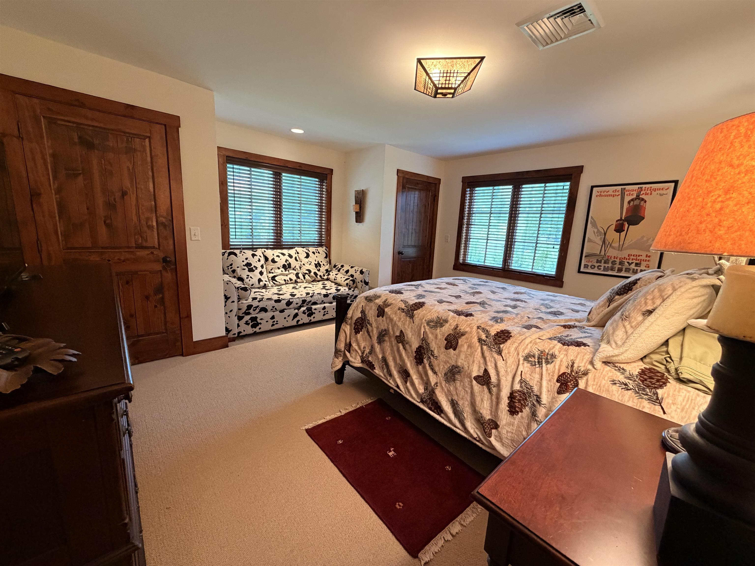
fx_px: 305
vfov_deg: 85.7
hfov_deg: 102.1
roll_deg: -1.9
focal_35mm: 14
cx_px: 378
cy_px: 283
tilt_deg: -10.8
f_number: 2.2
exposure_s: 1/60
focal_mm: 2.22
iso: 320
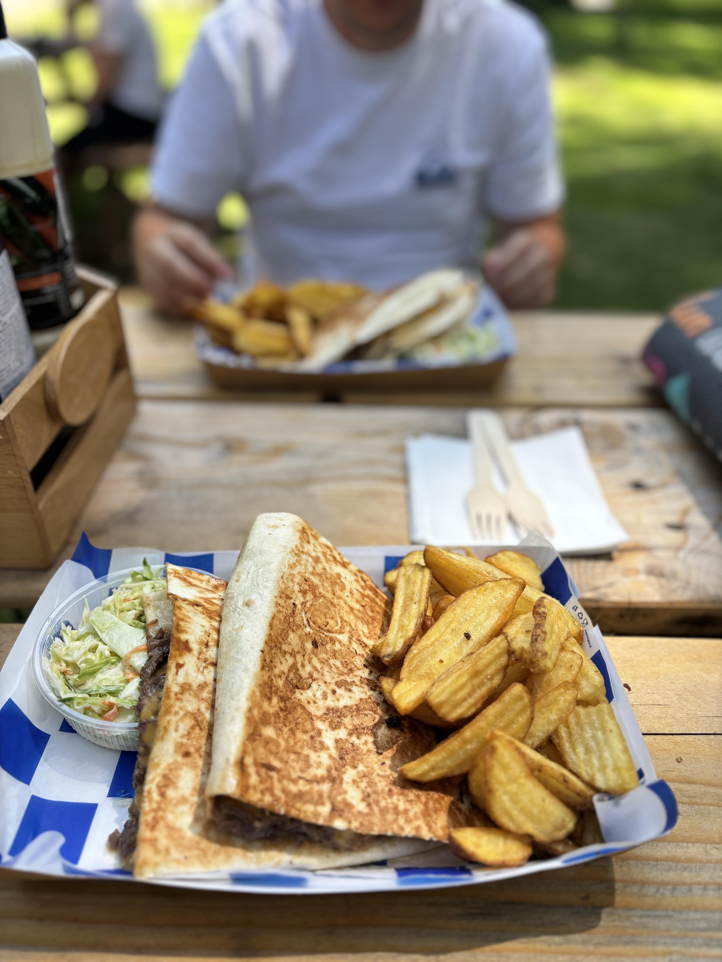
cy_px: 481
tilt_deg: -34.8
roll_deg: -0.6
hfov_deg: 53.1
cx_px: 361
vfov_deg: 67.3
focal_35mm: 26
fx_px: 723
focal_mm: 5.96
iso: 50
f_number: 1.6
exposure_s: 1/649
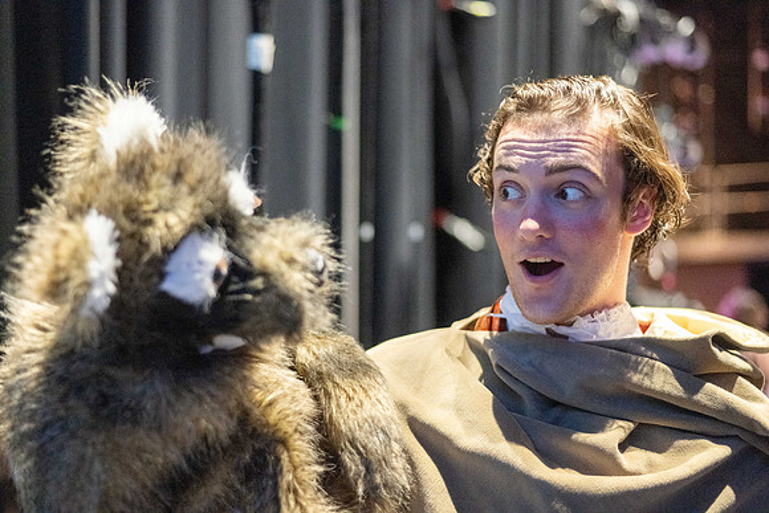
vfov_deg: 27.0
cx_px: 384
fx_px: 1068
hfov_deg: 39.6
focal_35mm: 50
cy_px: 256
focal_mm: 50
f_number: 1.8
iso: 8000
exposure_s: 1/125
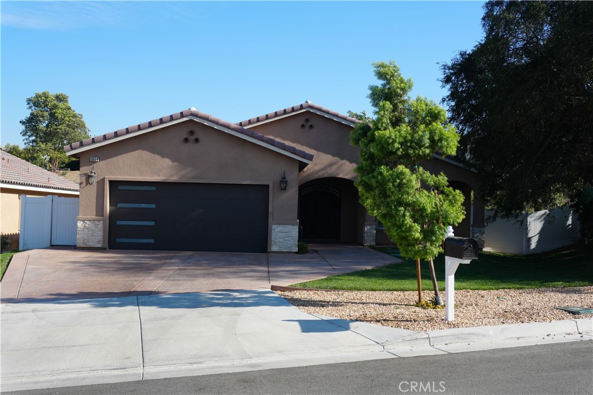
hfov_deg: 47.9
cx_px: 296
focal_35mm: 40
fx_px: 667
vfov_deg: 33.0
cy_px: 198
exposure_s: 1/125
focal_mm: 27
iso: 100
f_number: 10
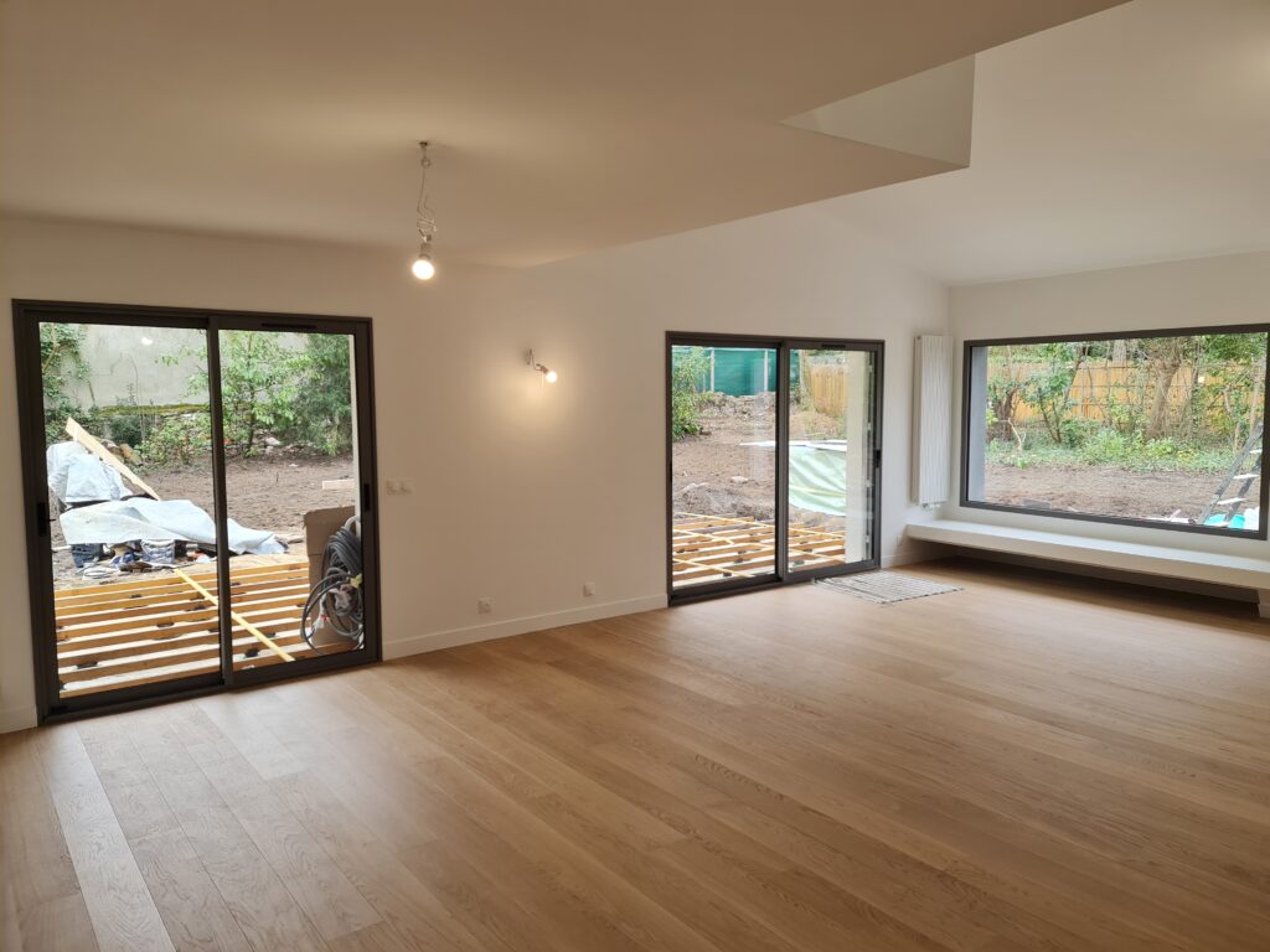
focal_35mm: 25
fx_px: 917
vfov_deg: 54.9
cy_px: 476
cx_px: 635
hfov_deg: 69.4
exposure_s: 1/100
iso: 50
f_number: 1.8
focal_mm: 7
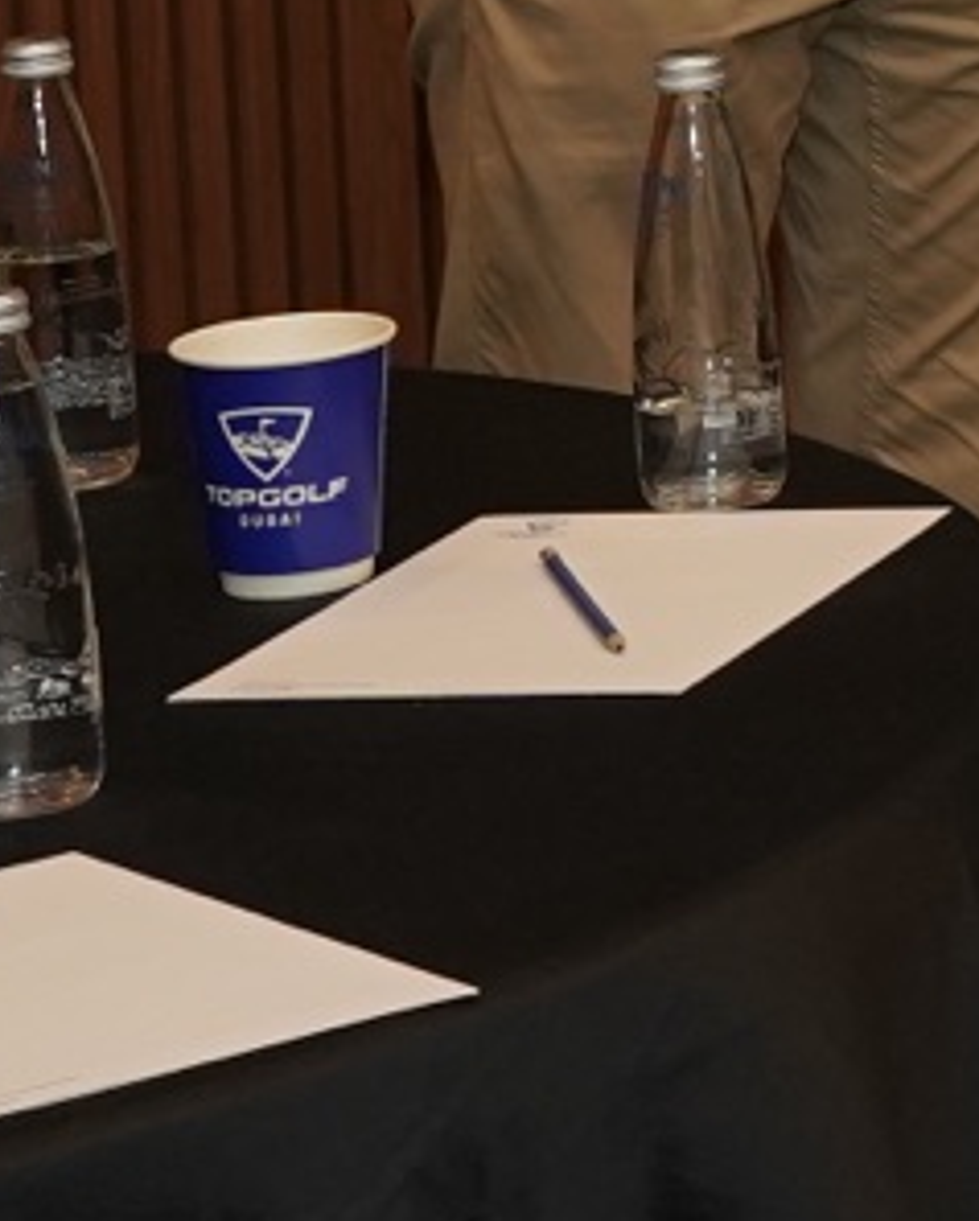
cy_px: -707
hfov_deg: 5.5
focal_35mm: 223
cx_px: 4549
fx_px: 8070
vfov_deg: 8.4
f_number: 5.6
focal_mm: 29.4
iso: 1000
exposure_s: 1/100
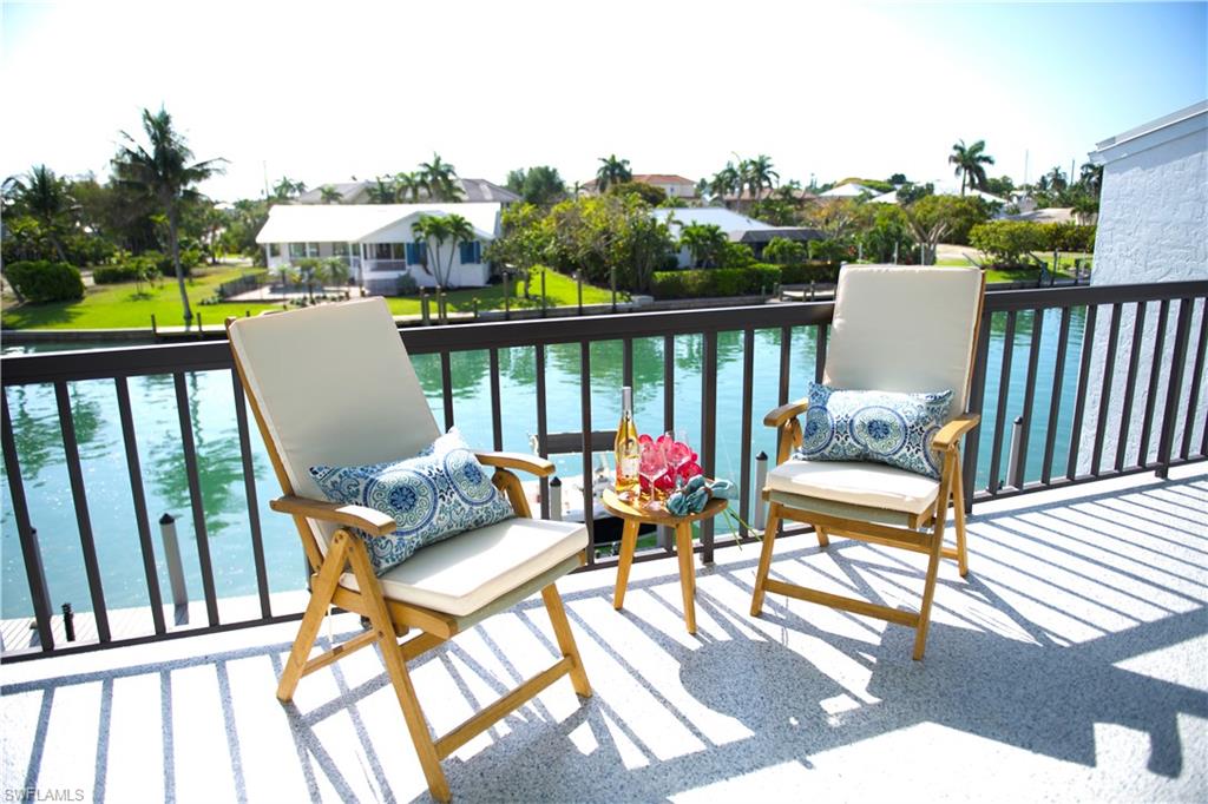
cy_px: 402
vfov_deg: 53.1
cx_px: 604
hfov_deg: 73.8
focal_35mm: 24
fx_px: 805
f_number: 2.8
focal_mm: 24
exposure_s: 1/8000
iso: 400
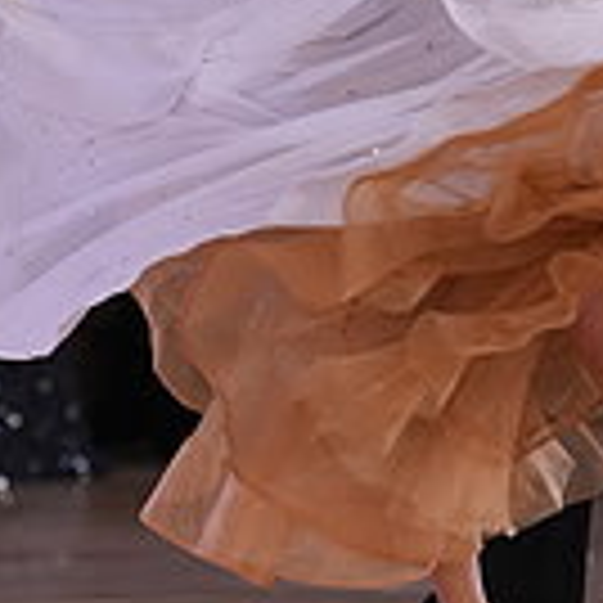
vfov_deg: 3.4
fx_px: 10031
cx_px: 713
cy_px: -238
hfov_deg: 3.4
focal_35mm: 509
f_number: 3.5
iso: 1600
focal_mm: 138
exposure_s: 1/500
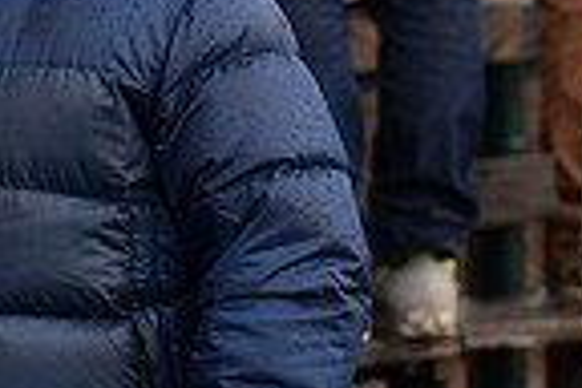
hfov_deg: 5.1
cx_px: -517
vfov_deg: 3.5
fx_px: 6385
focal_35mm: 395
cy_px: -317
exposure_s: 1/400
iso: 1000
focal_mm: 98
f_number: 2.8
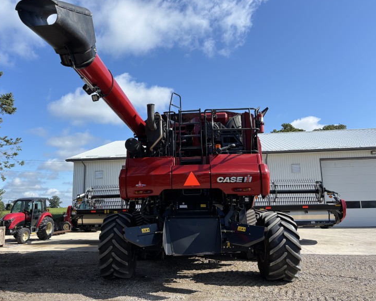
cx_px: 176
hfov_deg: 62.2
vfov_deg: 51.5
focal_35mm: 28
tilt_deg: +9.6
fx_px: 312
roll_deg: +1.1
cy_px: 149
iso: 50
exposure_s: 1/2933
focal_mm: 5.96
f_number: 1.6
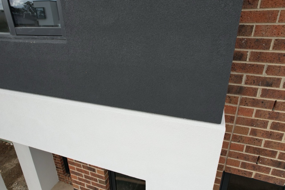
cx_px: 142
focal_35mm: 22
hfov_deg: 78.6
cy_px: 95
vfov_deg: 57.2
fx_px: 174
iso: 130
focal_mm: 8.38
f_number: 2.8
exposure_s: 1/400
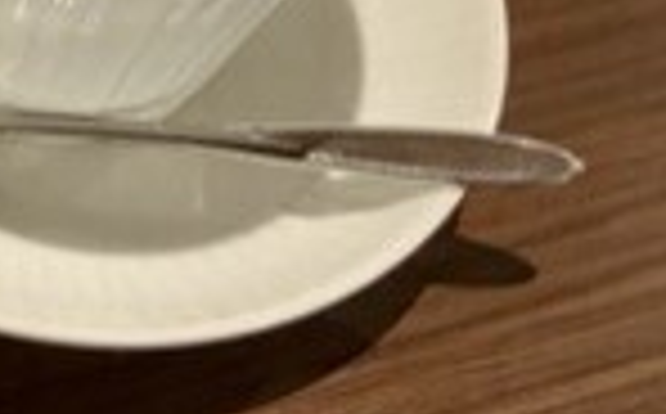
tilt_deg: -51.1
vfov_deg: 10.6
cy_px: -72
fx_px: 2193
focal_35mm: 121
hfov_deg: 14.3
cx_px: -680
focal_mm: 3.99
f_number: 1.8
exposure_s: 1/60
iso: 200
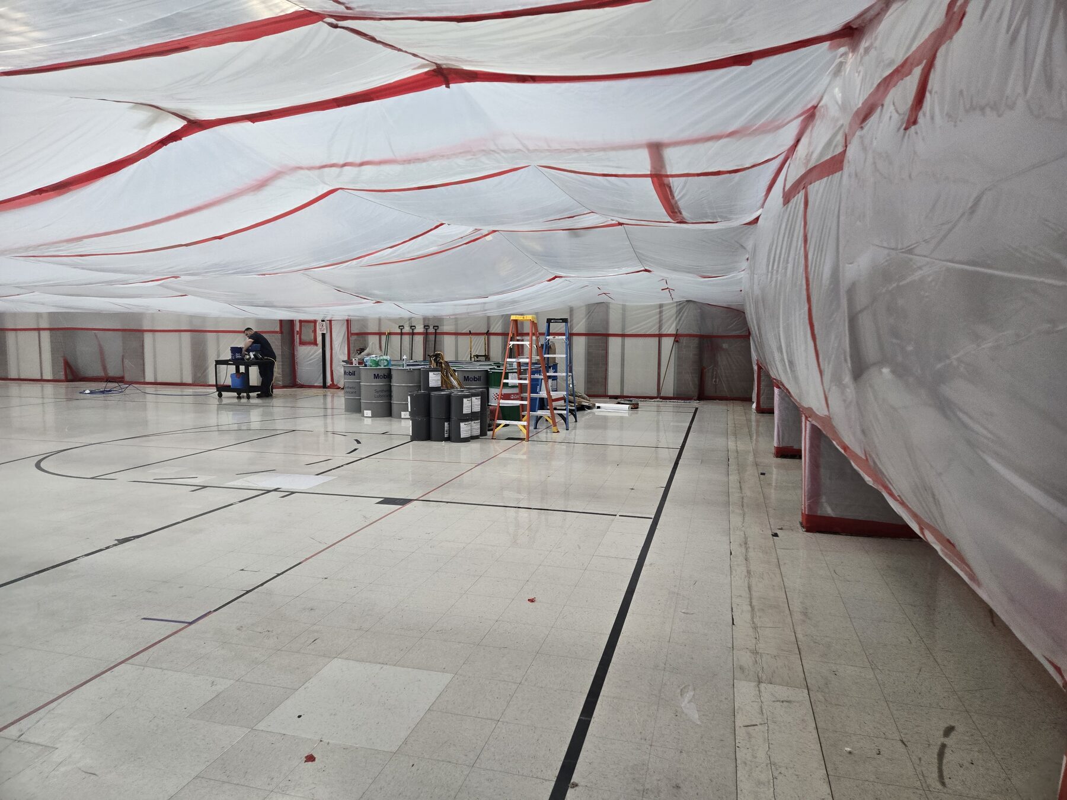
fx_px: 709
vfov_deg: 58.9
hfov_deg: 73.9
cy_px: 400
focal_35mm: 23
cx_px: 534
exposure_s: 1/180
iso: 200
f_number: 1.8
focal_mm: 5.4
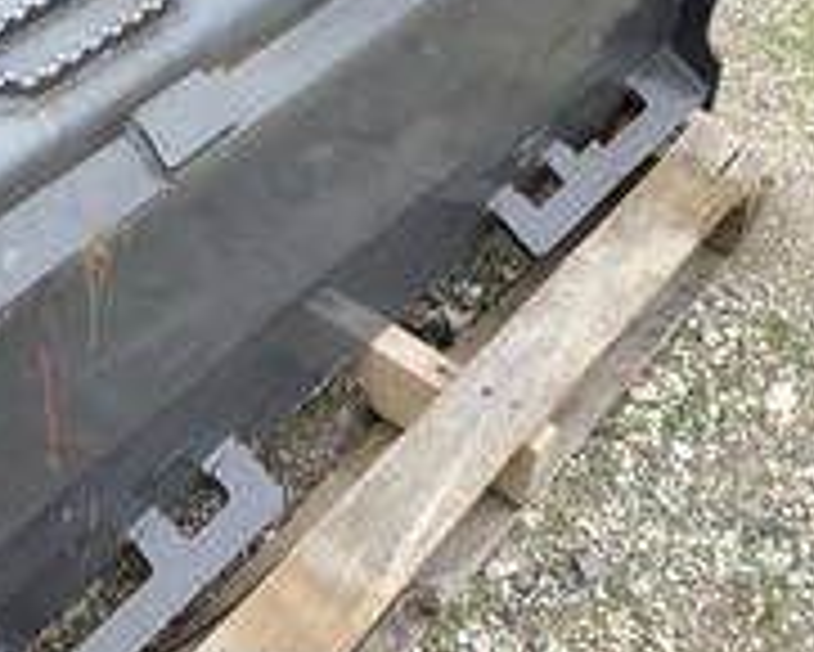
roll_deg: -1.1
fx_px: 1615
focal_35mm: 67
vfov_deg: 22.0
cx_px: 9
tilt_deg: -34.2
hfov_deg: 26.8
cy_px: 9
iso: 40
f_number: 2.4
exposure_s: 1/120
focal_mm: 3.3
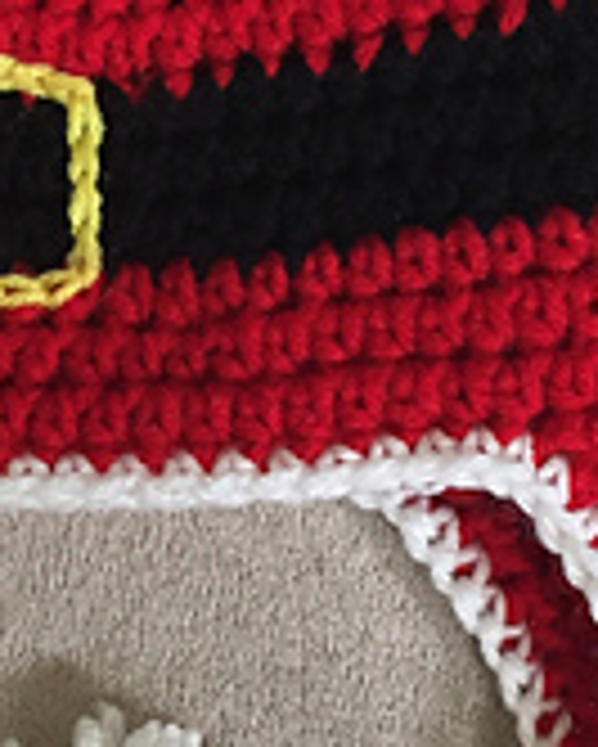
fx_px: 2409
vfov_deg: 17.6
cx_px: -63
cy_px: 400
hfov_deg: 13.8
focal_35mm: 109
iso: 160
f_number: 2.2
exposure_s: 1/30
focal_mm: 4.15
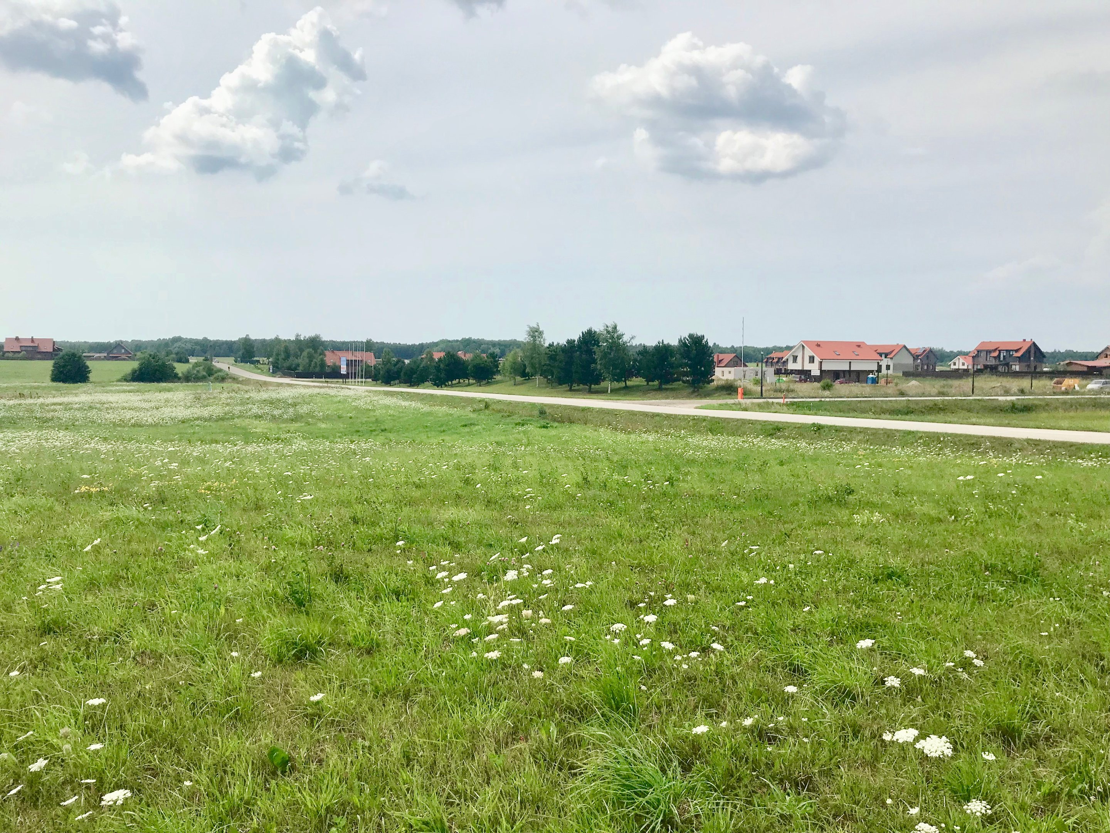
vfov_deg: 49.7
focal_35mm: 28
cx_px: 555
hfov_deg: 63.4
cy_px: 416
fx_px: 898
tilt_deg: -4.8
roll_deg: -1.1
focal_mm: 3.99
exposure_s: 1/4167
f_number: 1.8
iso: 20
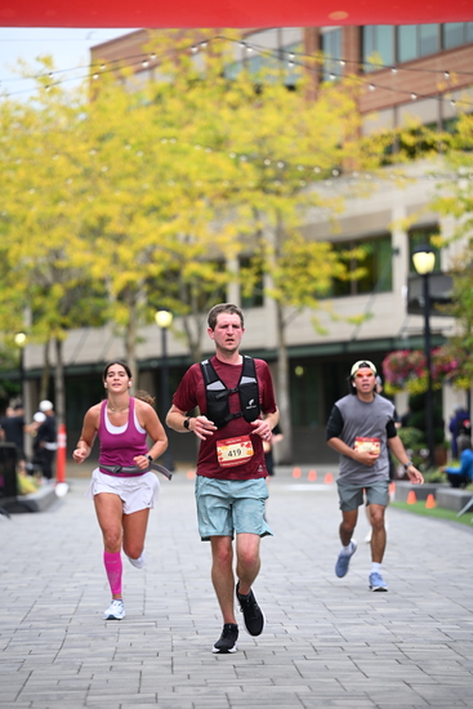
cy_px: 354
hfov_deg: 9.8
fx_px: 2757
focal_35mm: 140
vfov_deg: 14.6
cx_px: 236
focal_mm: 140
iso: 640
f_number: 2.8
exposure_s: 1/2000
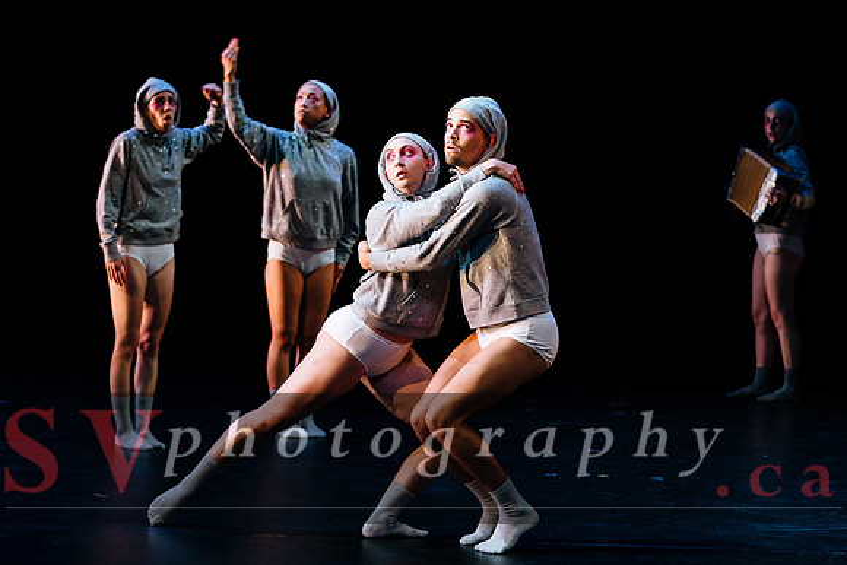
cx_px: 424
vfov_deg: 12.1
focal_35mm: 114
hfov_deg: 18.0
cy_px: 208
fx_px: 2673
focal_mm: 90
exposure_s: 1/200
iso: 1600
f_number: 2.8
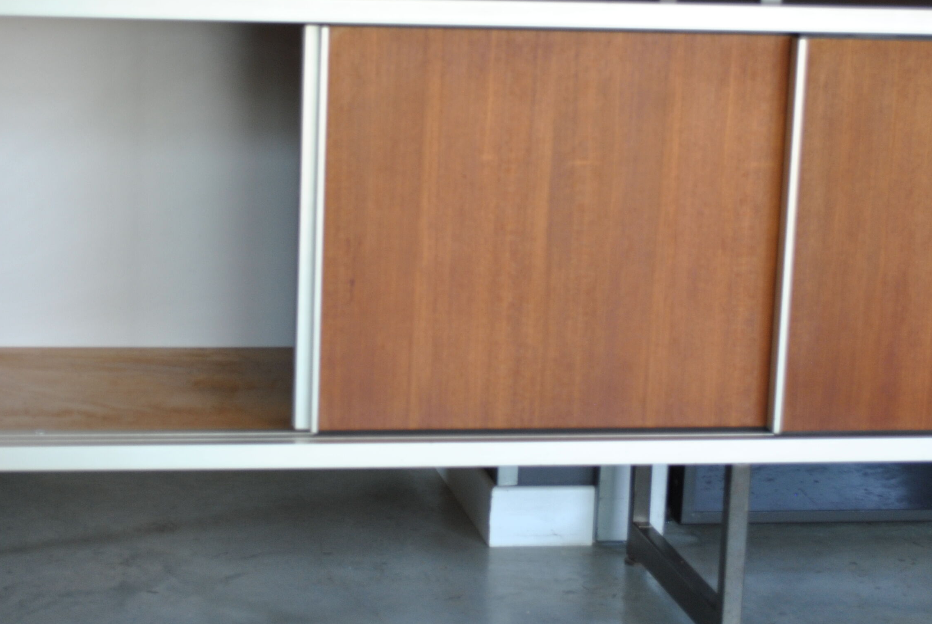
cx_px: 363
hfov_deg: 22.1
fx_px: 2384
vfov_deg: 14.9
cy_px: 277
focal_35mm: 92
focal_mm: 36
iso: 200
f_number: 5
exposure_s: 1/40
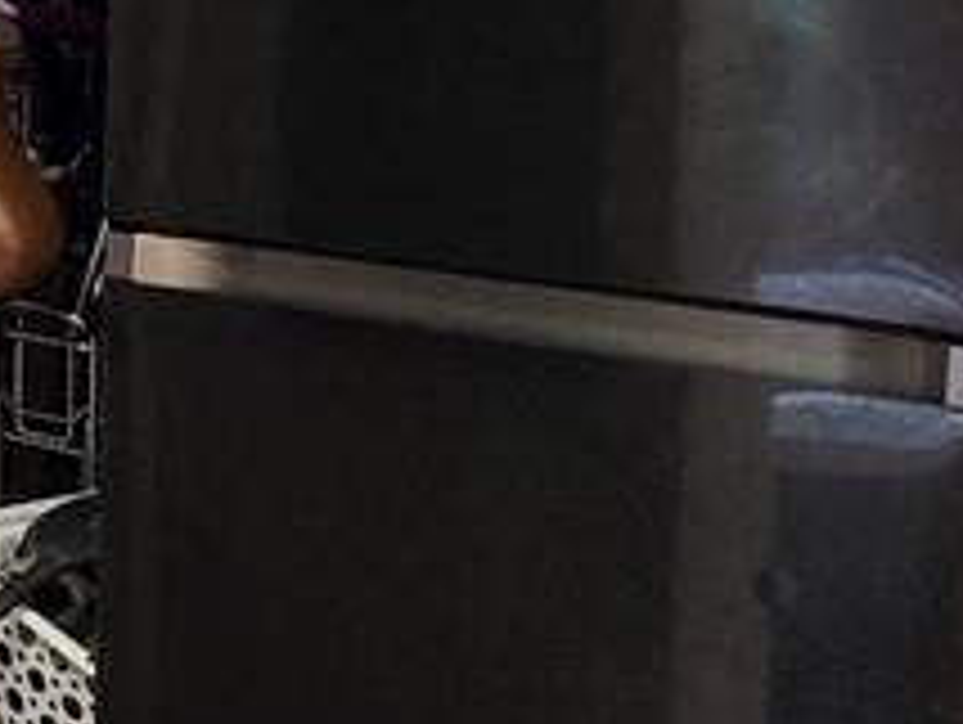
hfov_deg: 14.5
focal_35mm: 97
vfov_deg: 14.9
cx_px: -1256
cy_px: -49
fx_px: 2702
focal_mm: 2.2
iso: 80
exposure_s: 1/30
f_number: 1.9
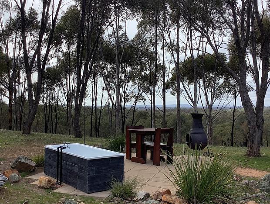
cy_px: 102
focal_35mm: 31
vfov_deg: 45.6
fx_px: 242
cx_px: 135
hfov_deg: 58.3
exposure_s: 1/840
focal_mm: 3.3
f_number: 2.4
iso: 25
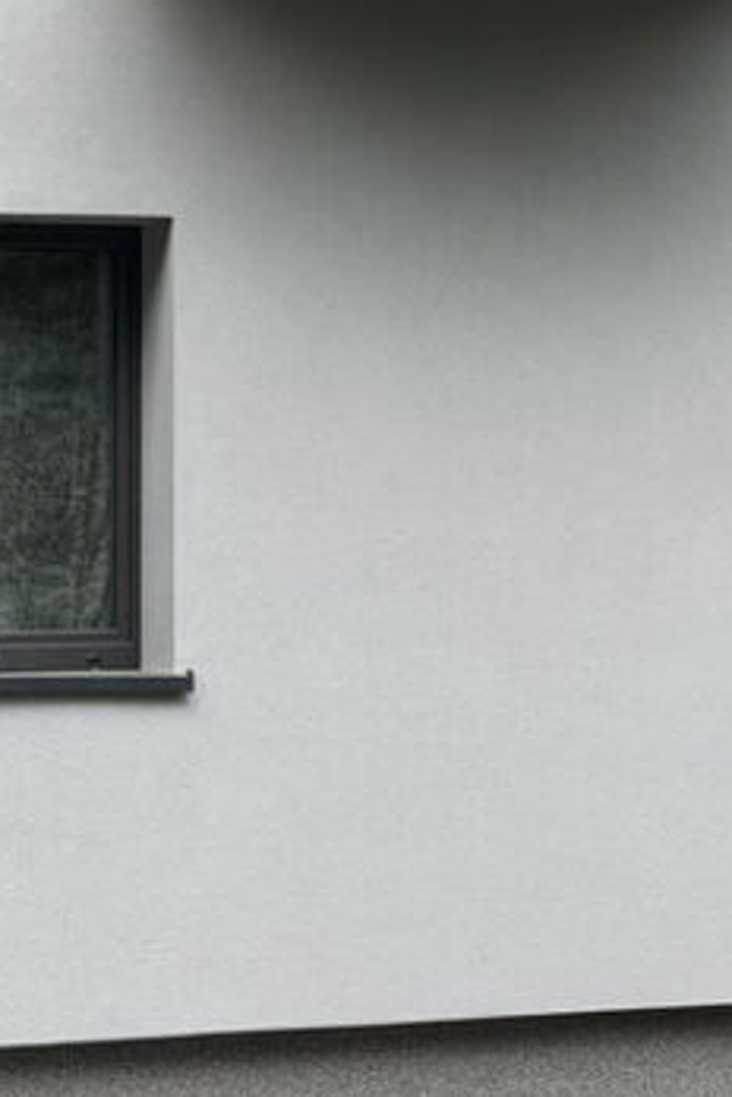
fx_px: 4483
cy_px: 32
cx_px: 767
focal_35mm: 147
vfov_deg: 13.8
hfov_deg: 9.3
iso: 64
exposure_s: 1/1307
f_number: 1.78
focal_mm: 6.76
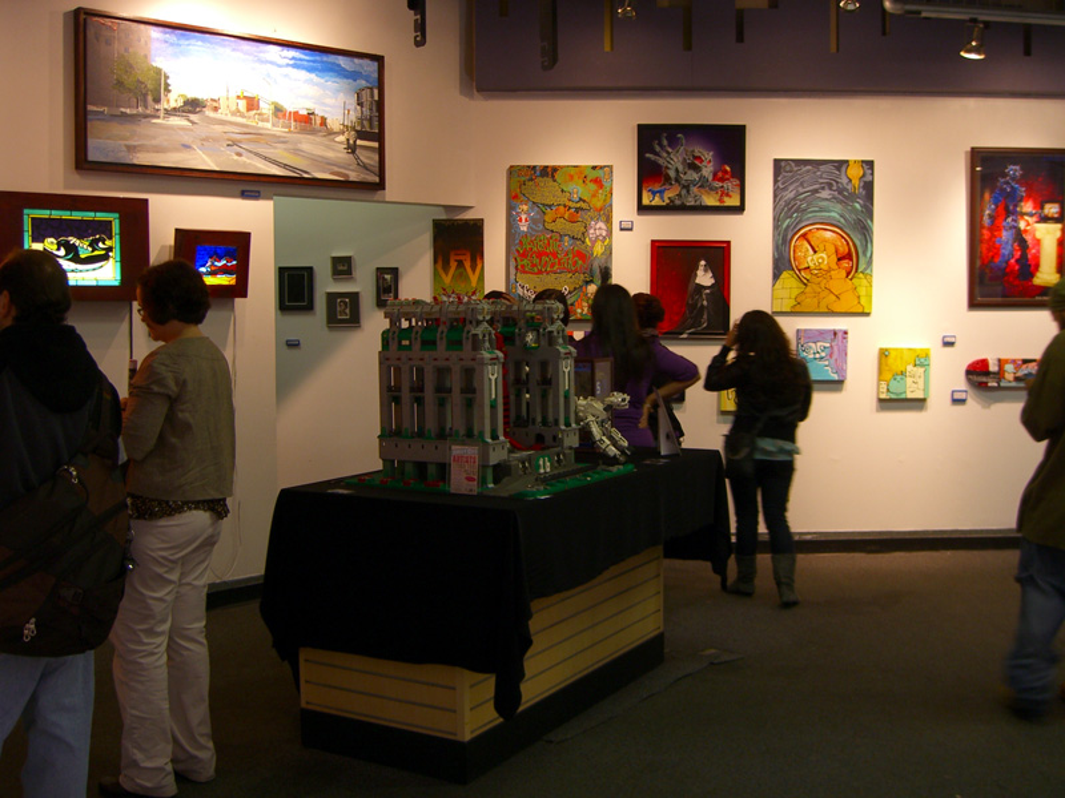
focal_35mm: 38
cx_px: 532
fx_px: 1169
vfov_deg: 37.7
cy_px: 399
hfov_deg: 49.0
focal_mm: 7.9
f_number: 2.8
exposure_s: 1/15
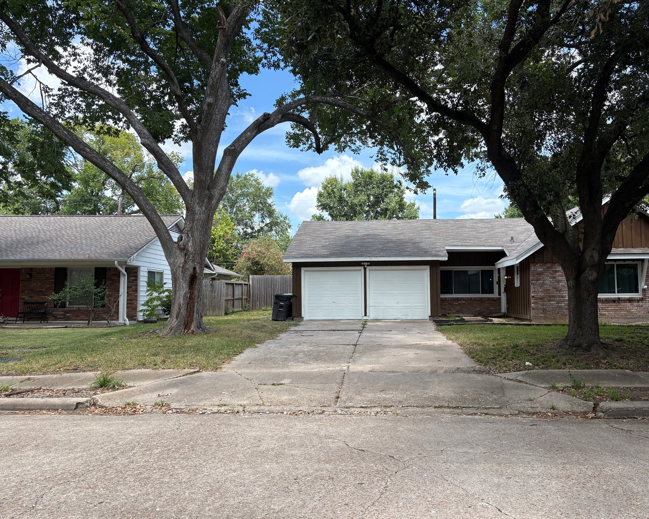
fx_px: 538
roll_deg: +0.2
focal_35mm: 28
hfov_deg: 62.1
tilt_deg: +4.7
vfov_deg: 51.5
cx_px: 352
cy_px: 262
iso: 64
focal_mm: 5.96
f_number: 1.6
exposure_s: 1/1517
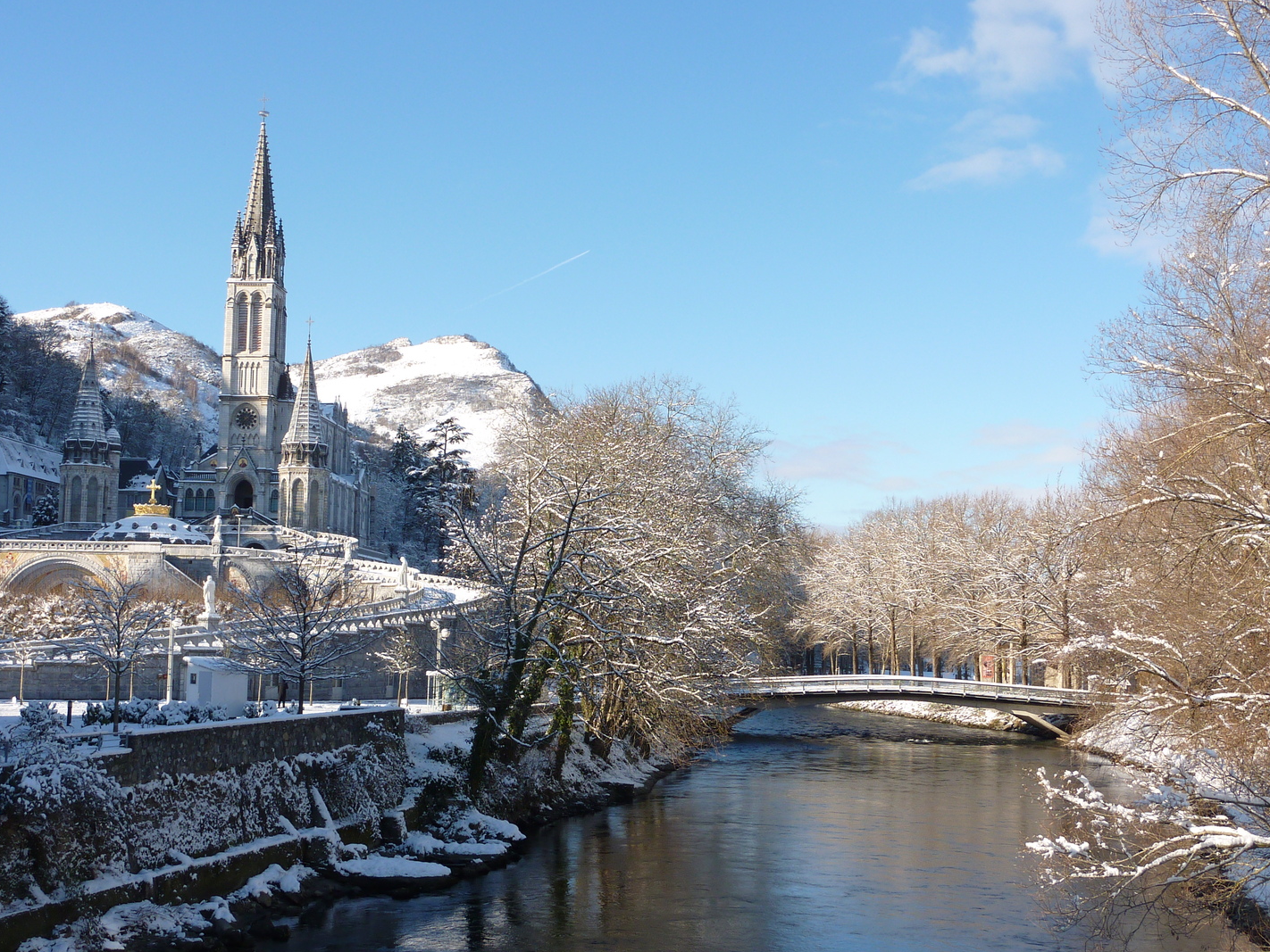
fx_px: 1651
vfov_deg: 32.2
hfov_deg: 42.0
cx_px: 594
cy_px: 534
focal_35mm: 45
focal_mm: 6.5
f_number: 4
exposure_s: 1/400
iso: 80
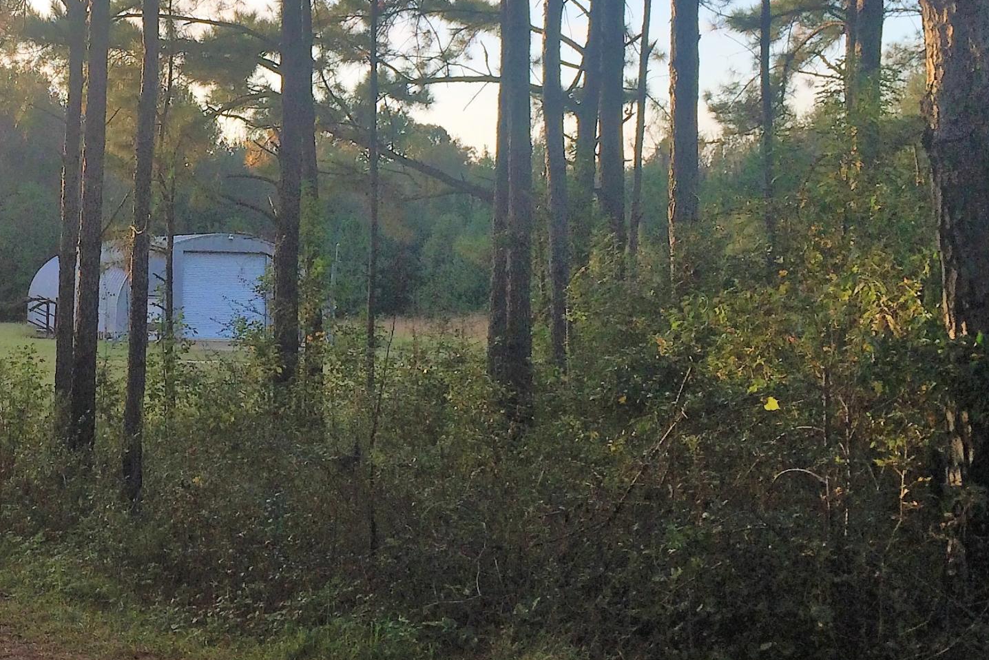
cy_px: 228
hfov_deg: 30.6
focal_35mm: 63
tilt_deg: +1.9
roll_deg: -1.3
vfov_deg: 21.5
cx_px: 118
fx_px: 1731
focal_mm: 4.15
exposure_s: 1/604
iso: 32
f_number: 2.2
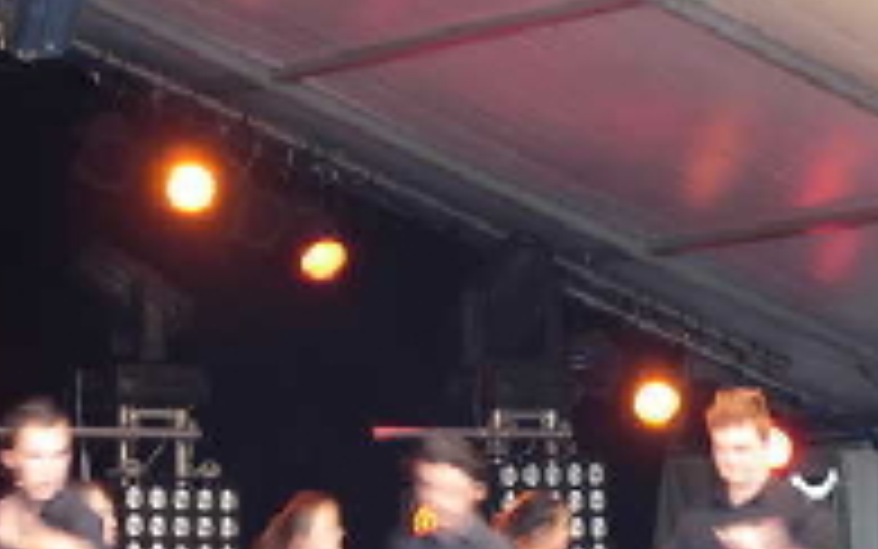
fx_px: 6008
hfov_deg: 8.4
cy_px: 423
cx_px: 527
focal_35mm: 251
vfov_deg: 5.2
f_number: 3.9
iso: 79
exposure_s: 1/9.2
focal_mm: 15.9
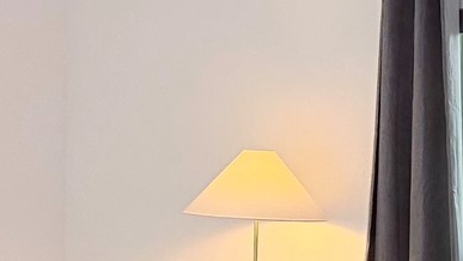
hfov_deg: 19.8
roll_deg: +0.6
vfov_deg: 11.2
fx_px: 1326
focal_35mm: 108
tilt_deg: -0.3
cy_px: 182
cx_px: 237
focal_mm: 6.76
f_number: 1.78
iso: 200
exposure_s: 1/120
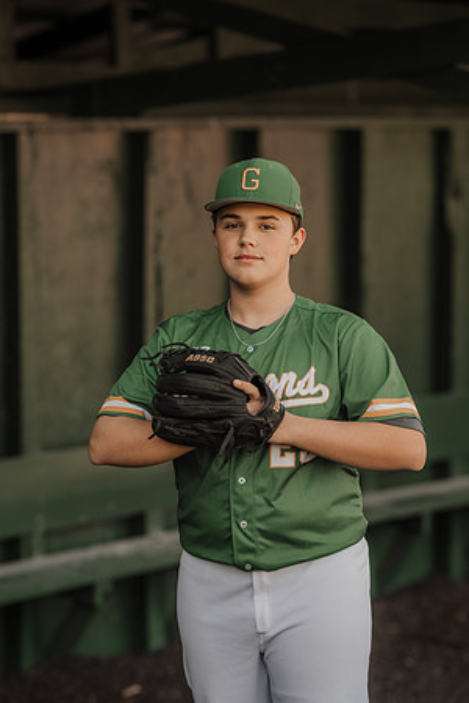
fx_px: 2052
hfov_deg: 13.0
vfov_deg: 19.5
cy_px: 352
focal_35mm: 105
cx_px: 234
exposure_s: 1/500
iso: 200
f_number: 2.2
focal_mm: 105
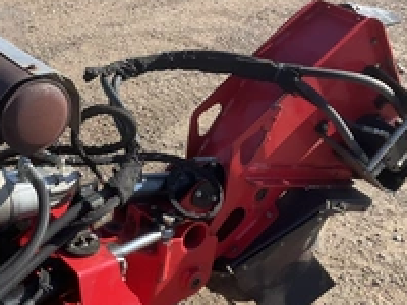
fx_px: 682
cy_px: 177
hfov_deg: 32.9
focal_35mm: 58
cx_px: 132
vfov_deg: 25.2
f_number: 1.8
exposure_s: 1/781
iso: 25
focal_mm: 3
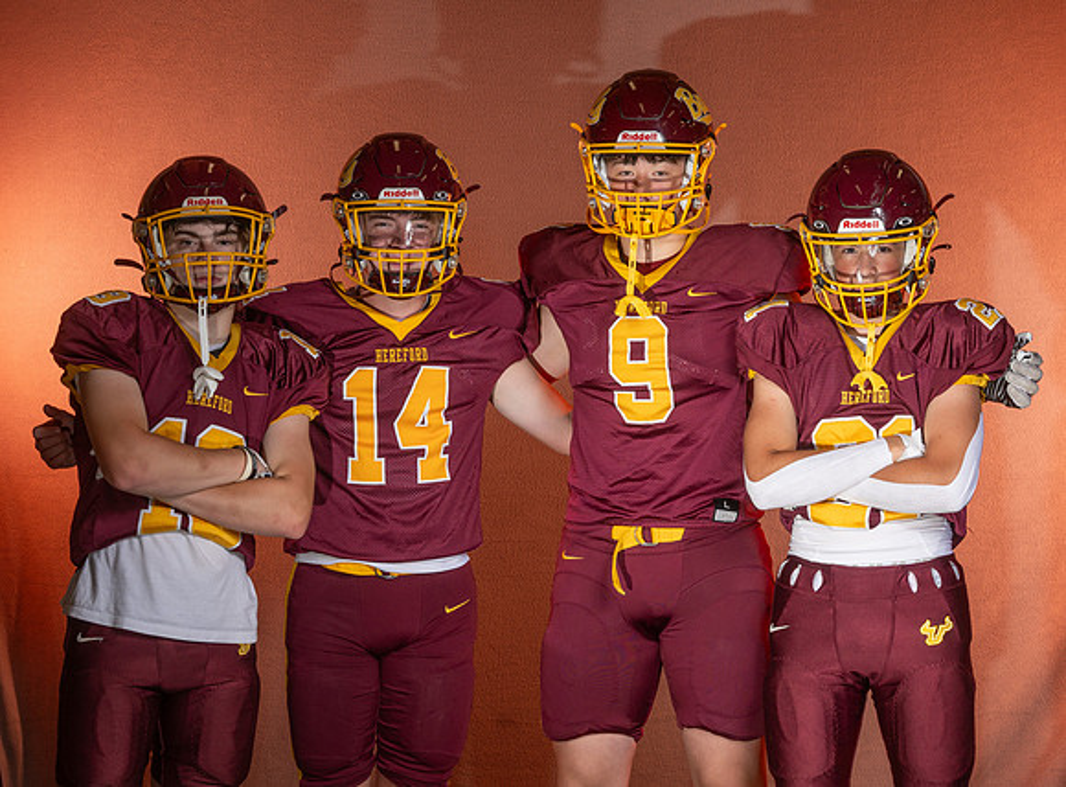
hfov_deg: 15.2
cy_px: 286
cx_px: 522
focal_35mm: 131
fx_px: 4007
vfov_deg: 11.2
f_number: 8
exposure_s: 1/200
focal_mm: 86
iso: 80
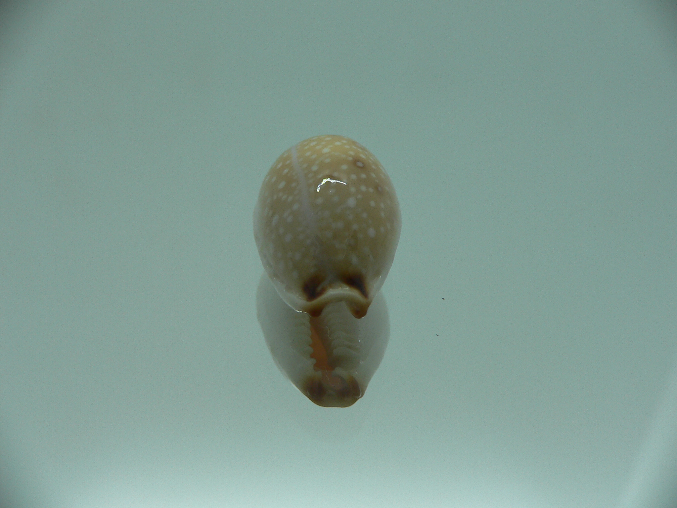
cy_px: 254
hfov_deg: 52.6
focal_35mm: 35
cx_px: 338
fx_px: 685
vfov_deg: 40.7
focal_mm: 4.6
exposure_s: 1/80
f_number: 2.8
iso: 80
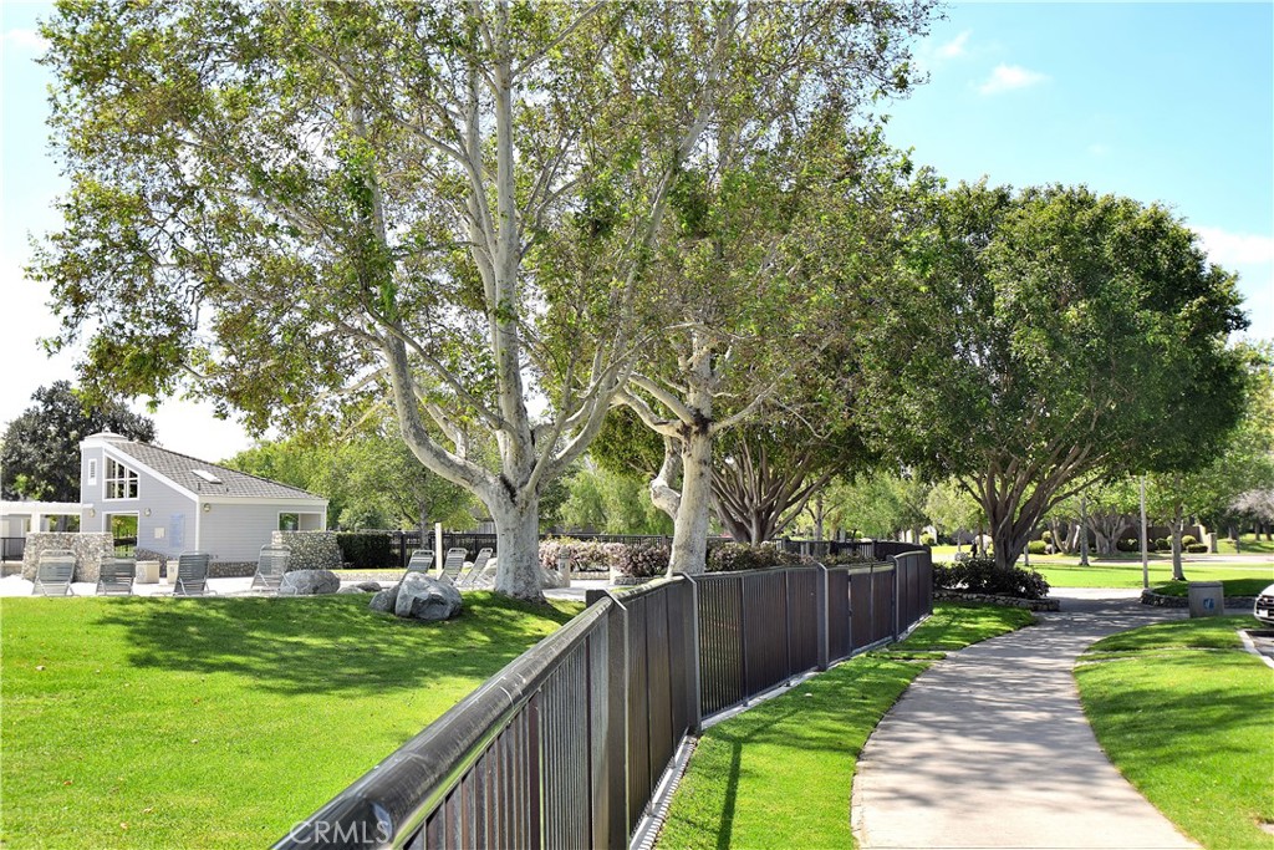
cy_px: 425
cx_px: 637
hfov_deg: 53.1
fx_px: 1274
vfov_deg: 36.9
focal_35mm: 36
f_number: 8
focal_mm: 24
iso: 100
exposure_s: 1/200
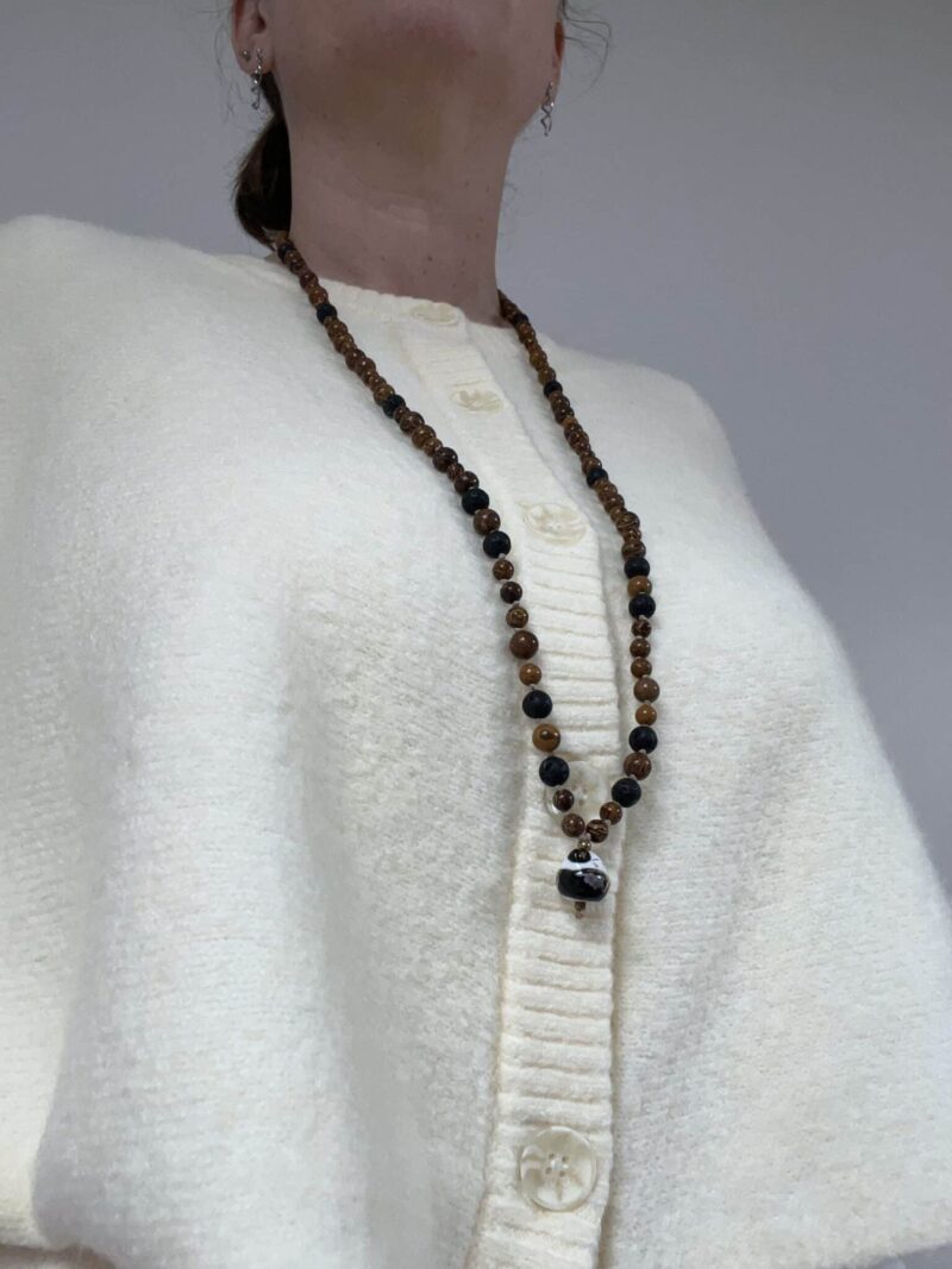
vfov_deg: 60.0
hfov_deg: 46.8
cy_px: 634
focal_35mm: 30
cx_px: 476
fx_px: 1100
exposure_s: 1/62
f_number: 2.2
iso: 100
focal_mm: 2.71
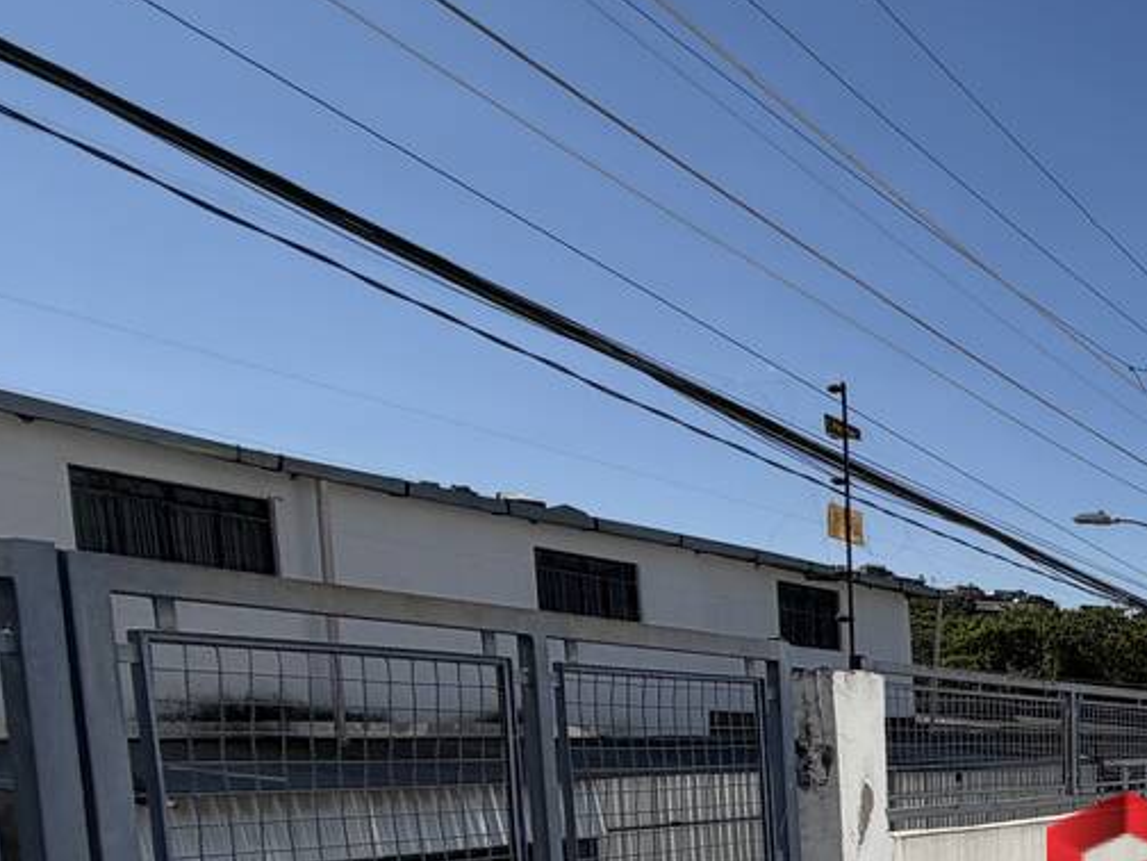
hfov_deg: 31.1
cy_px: 891
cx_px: 1620
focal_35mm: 40
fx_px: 1325
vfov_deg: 32.6
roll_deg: +0.0
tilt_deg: -6.3
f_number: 2.2
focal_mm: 2.22
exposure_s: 1/1795
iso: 20
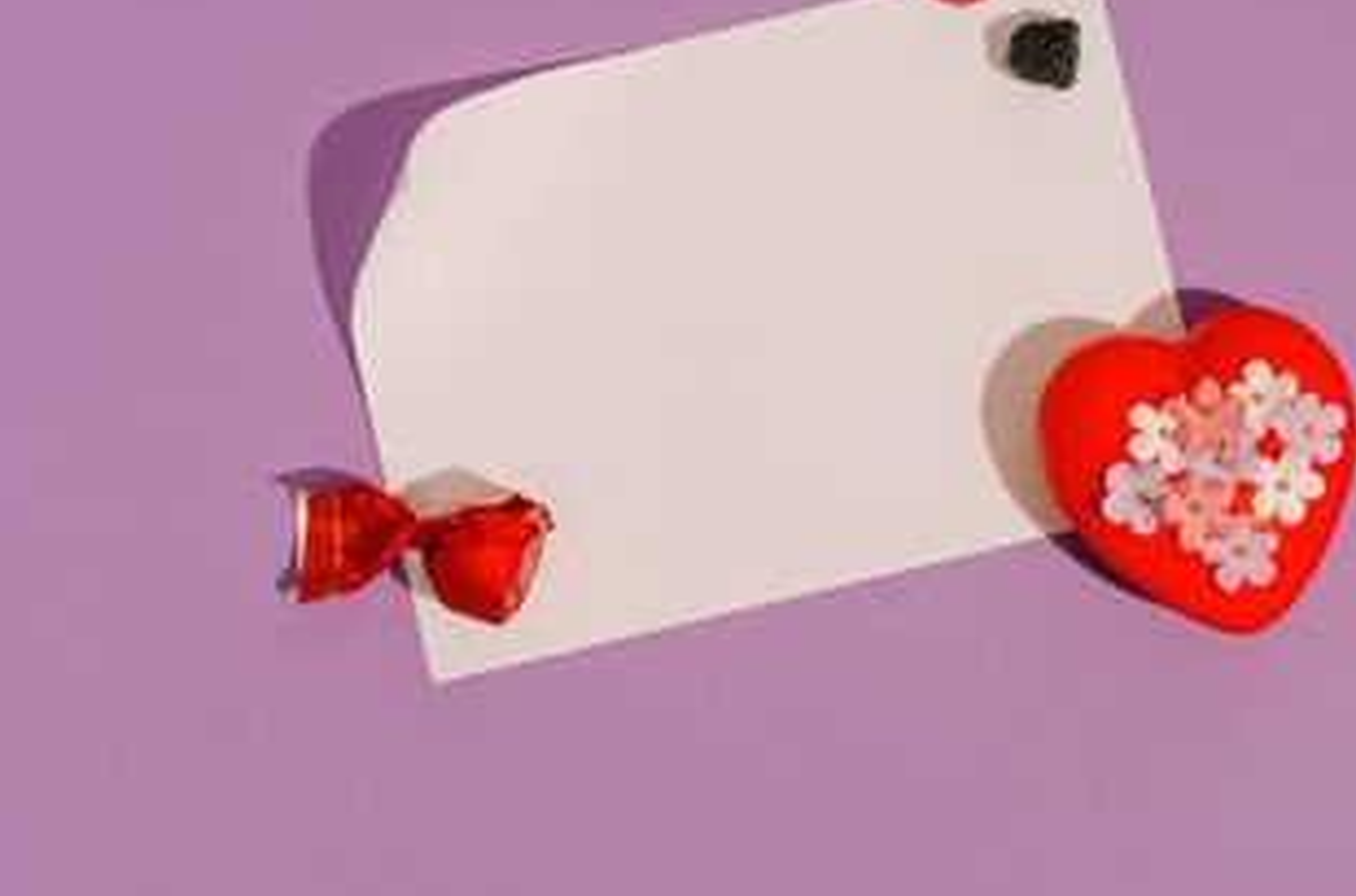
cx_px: 800
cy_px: 295
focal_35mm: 77
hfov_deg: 26.4
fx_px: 2886
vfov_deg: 17.6
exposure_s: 1/125
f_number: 7.1
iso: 100
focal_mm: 31
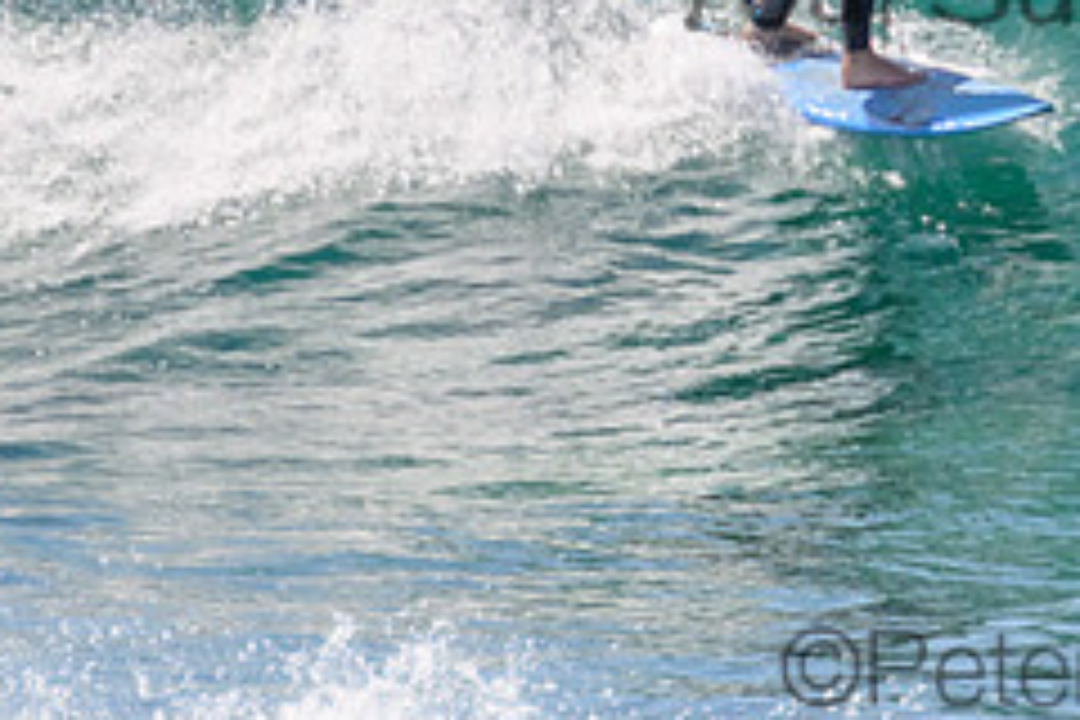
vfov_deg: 0.5
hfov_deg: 0.8
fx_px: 77664
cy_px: -231
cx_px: 1036
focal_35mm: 2589
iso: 1000
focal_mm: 800
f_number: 11
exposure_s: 1/2000
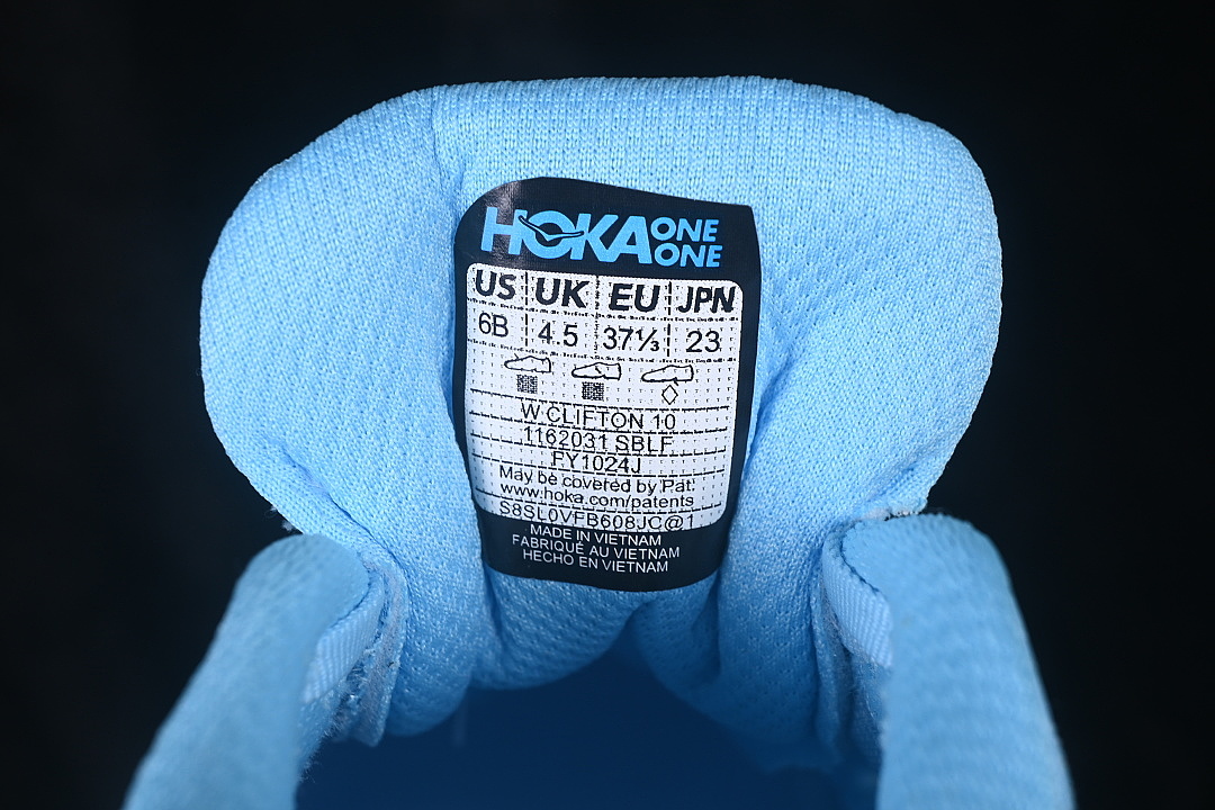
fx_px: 2531
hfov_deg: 27.0
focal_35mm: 75
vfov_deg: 18.2
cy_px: 405
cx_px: 608
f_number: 8
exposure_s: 1/80
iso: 160
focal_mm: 50
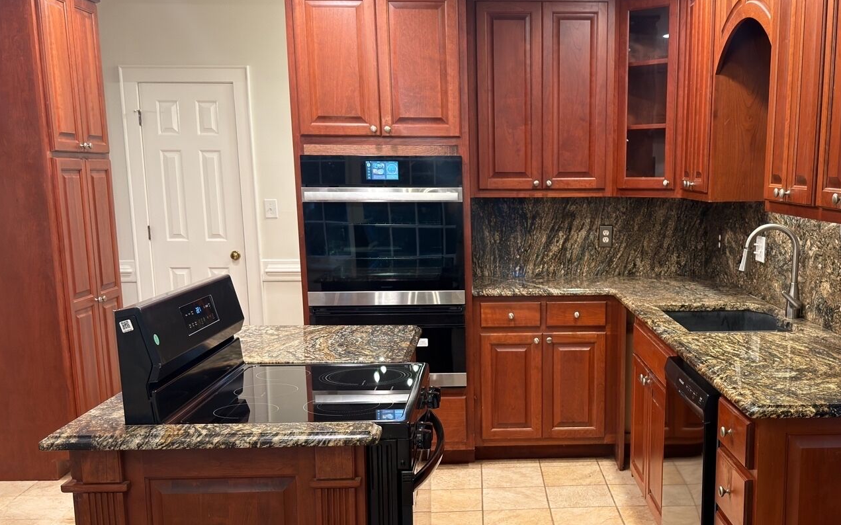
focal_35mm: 41
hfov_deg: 47.6
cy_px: 367
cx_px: 547
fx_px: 940
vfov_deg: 30.9
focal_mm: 6.76
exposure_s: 1/60
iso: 200
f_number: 1.78
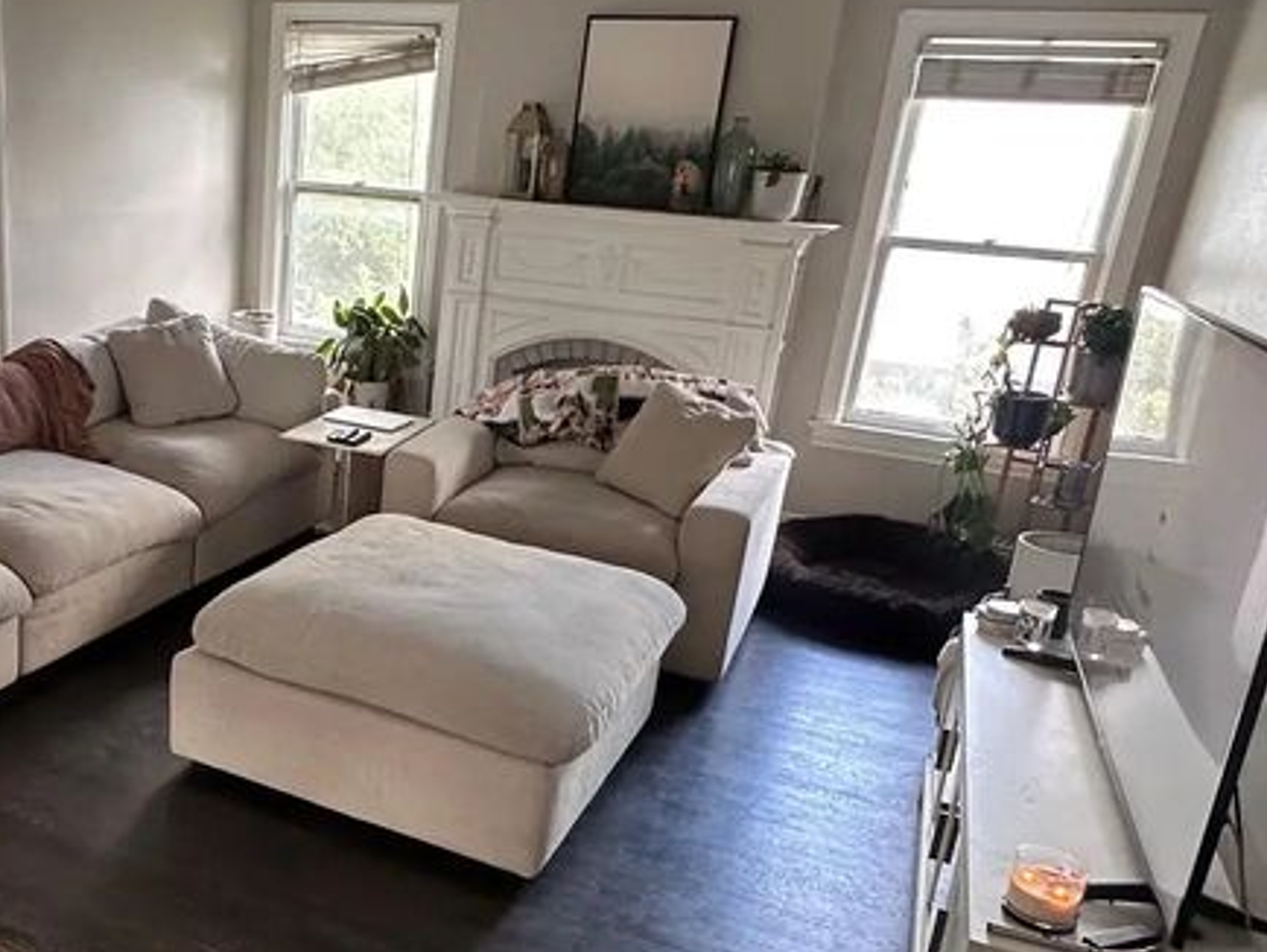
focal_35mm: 33
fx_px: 1209
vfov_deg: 42.8
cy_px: 567
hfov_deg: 52.5
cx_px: 292
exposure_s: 1/60
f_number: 2.2
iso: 250
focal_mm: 2.22
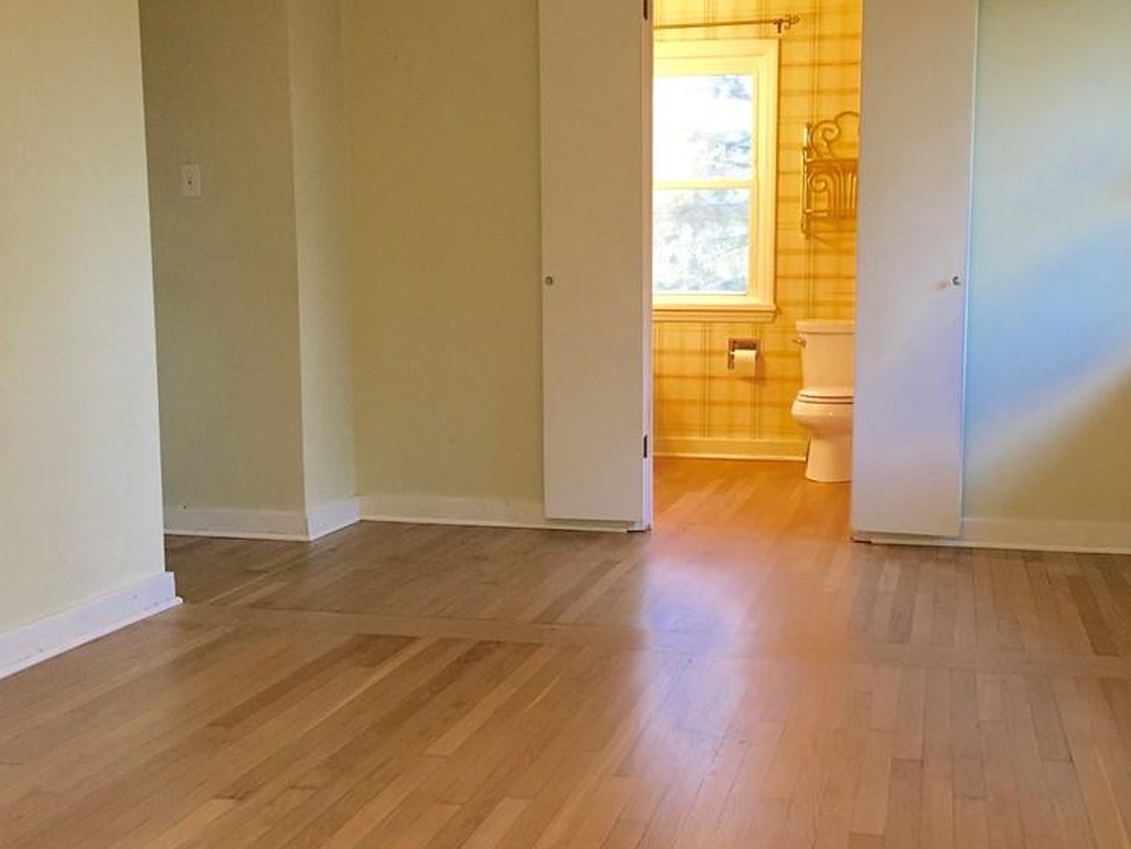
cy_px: 450
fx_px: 1307
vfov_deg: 36.0
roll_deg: -0.3
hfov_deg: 46.5
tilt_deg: -8.1
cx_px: 674
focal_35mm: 40
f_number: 2.2
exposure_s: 1/30
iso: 200
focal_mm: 4.15
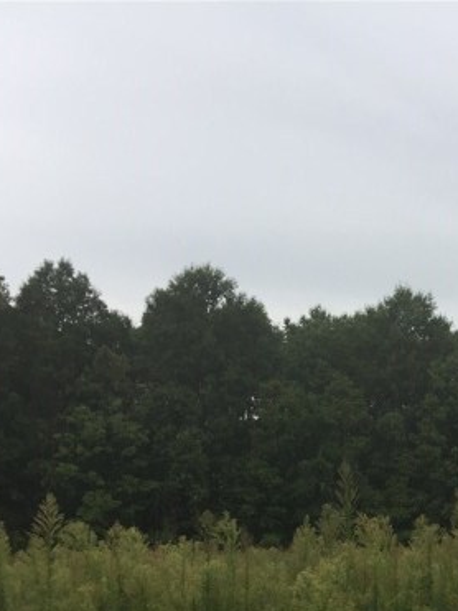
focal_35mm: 60
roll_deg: +1.5
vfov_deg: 29.7
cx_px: 451
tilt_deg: -3.8
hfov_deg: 23.4
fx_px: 1059
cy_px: 631
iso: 32
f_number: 2.2
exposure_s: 1/494
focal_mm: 4.15
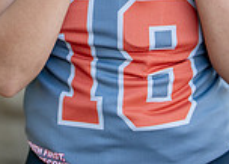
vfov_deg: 7.0
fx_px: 1309
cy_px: -102
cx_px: 134
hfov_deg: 10.0
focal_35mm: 201
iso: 100
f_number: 1.2
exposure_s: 1/800
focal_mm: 50
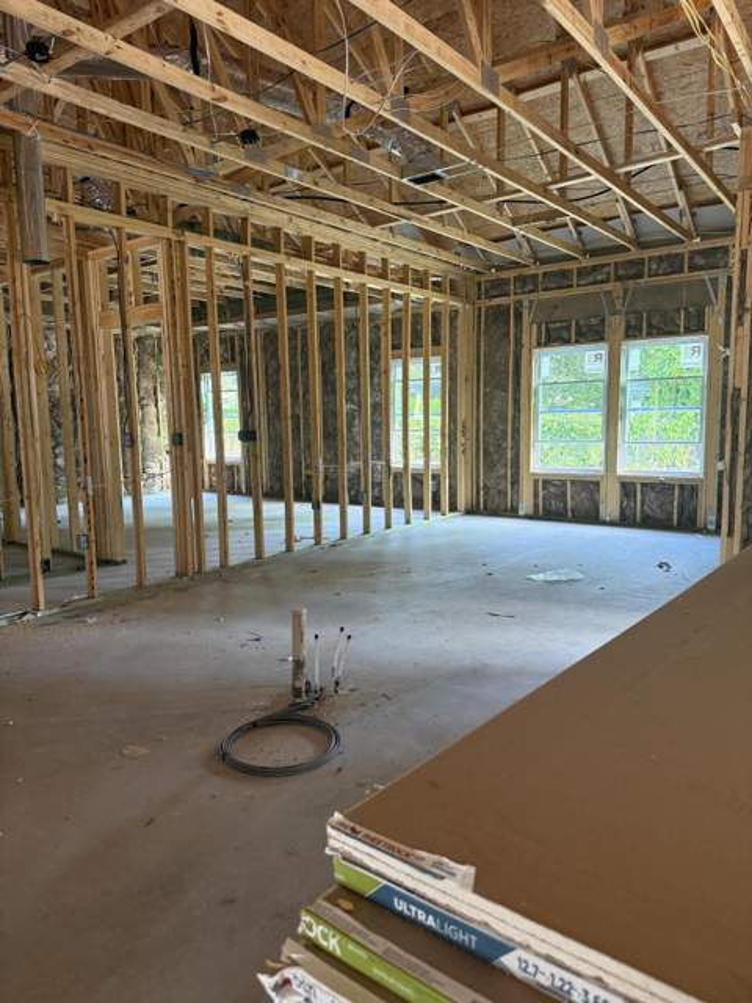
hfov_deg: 56.8
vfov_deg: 71.6
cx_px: 376
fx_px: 695
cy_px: 502
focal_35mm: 24
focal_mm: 6.76
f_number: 1.78
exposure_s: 1/60
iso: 250
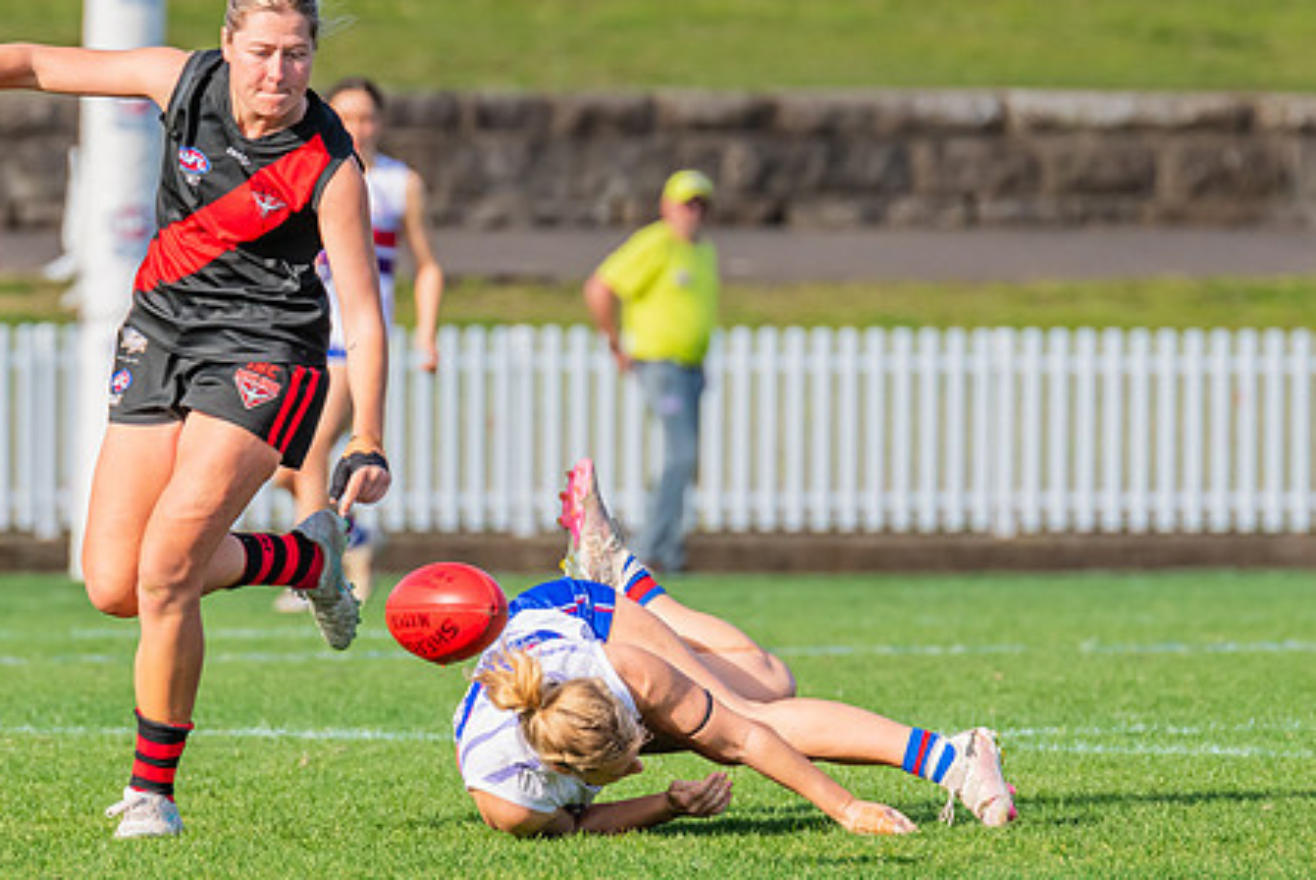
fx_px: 29382
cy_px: 416
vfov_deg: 1.7
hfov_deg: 2.6
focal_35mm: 803
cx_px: 442
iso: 800
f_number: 9
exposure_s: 1/1250
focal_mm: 420
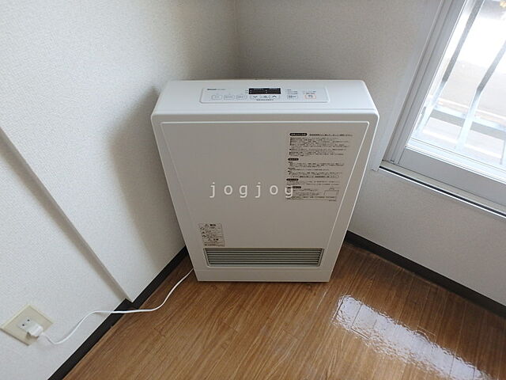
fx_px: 307
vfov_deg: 63.4
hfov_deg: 79.0
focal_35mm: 21
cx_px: 253
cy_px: 190
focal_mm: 3.7
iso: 200
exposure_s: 1/50
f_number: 3.5
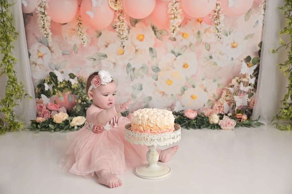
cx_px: 146
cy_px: 97
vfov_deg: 39.4
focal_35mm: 34
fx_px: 271
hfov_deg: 56.5
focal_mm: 33.5
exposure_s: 1/80
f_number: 2.8
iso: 200
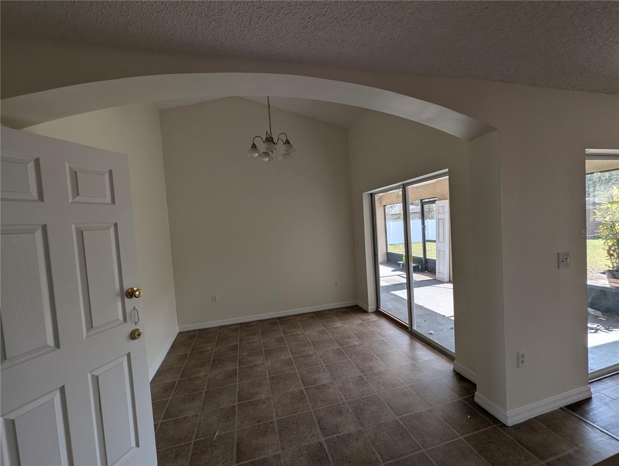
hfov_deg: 106.1
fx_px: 233
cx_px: 310
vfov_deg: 90.1
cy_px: 233
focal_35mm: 13
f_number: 2.2
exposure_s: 1/154
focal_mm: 1.95
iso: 42
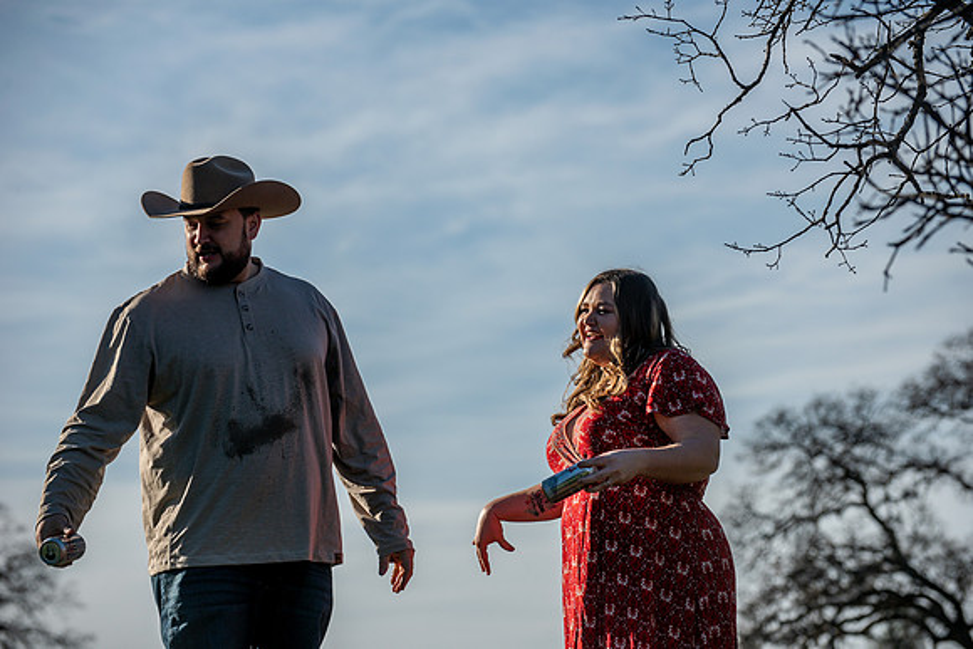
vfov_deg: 10.2
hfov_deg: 15.2
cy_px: 324
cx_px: 486
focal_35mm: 135
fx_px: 3649
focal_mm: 135
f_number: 4.5
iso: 50
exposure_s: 1/1600
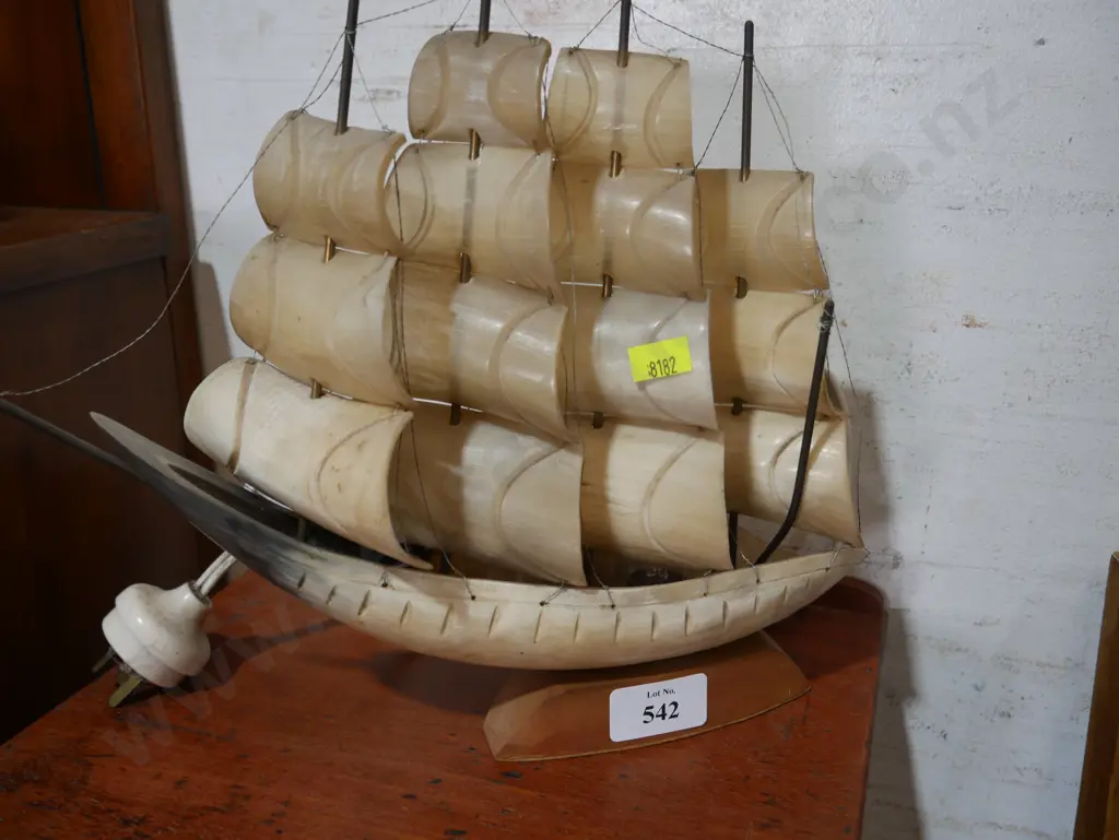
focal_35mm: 32
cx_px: 560
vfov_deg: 44.2
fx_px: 1035
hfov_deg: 56.8
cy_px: 420
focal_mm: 16
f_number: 3.6
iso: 200
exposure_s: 1/60
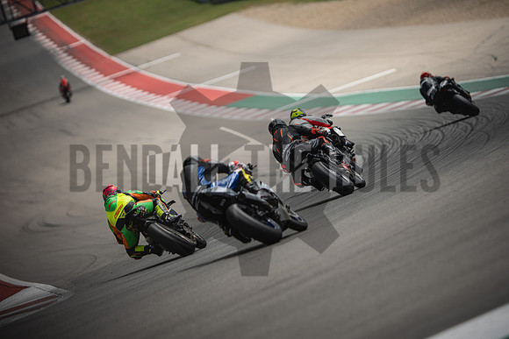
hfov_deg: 6.9
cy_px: 170
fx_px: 4242
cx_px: 254
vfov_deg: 4.6
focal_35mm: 300
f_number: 2
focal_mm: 200
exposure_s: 1/4000
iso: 200
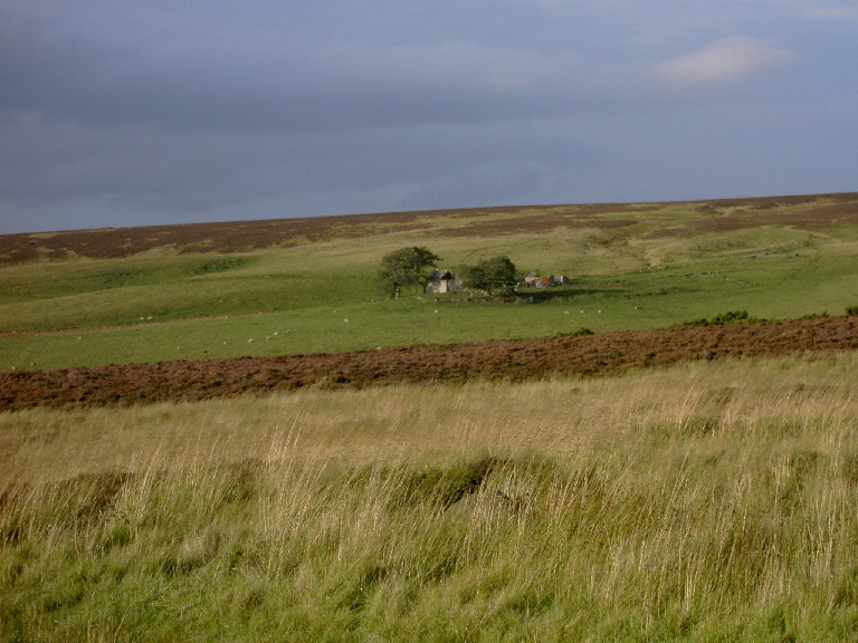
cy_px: 322
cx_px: 429
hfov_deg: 18.7
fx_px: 2603
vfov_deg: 14.1
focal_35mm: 105
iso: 100
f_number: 8
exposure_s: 1/250
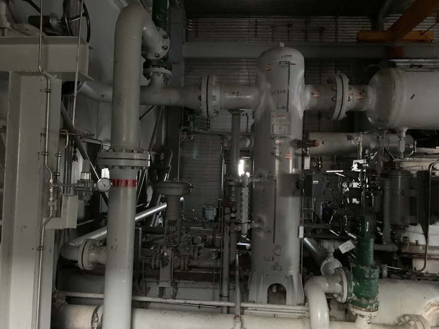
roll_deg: -2.2
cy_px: 164
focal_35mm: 26
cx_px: 220
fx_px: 330
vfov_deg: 53.0
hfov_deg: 67.3
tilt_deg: +2.9
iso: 1600
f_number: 1.8
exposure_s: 1/15
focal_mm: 4.25
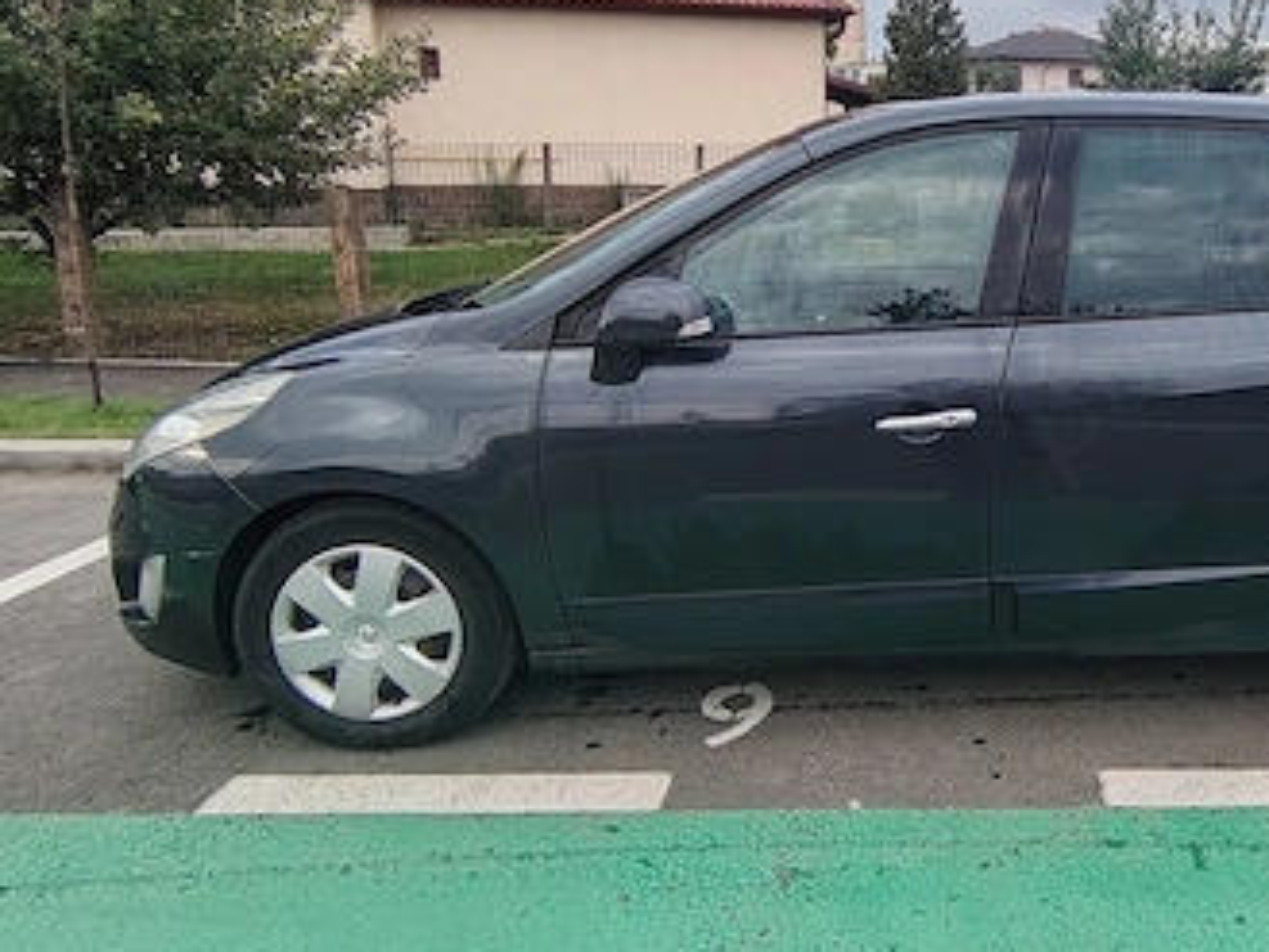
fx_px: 1137
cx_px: 1003
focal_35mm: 31
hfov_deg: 54.6
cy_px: 320
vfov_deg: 44.8
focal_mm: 1.42
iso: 100
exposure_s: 1/162
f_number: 2.2
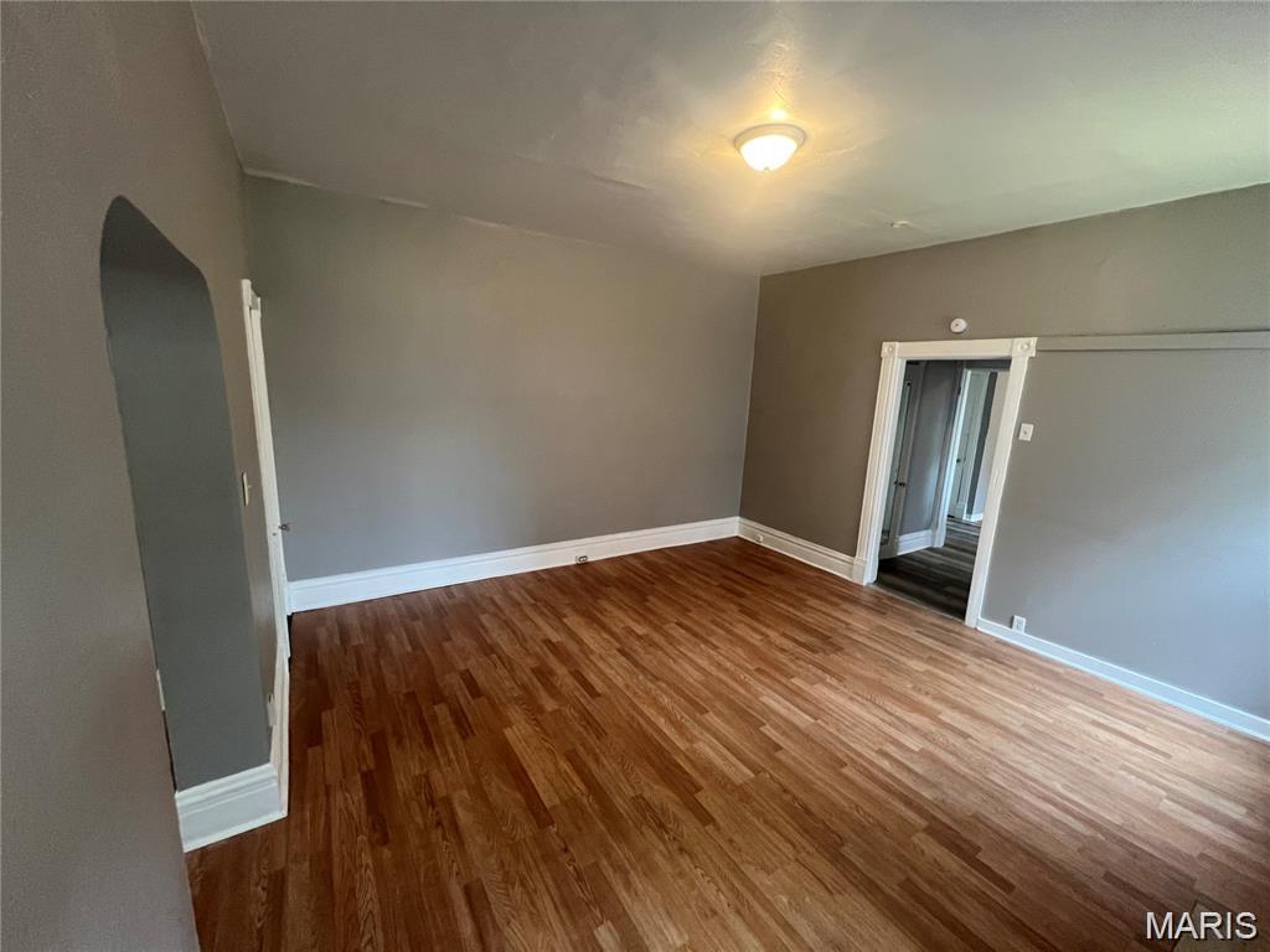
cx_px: 635
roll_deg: -1.7
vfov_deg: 89.9
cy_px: 476
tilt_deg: -10.7
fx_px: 477
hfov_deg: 106.2
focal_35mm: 13
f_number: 1.8
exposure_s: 1/60
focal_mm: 1.57
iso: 400
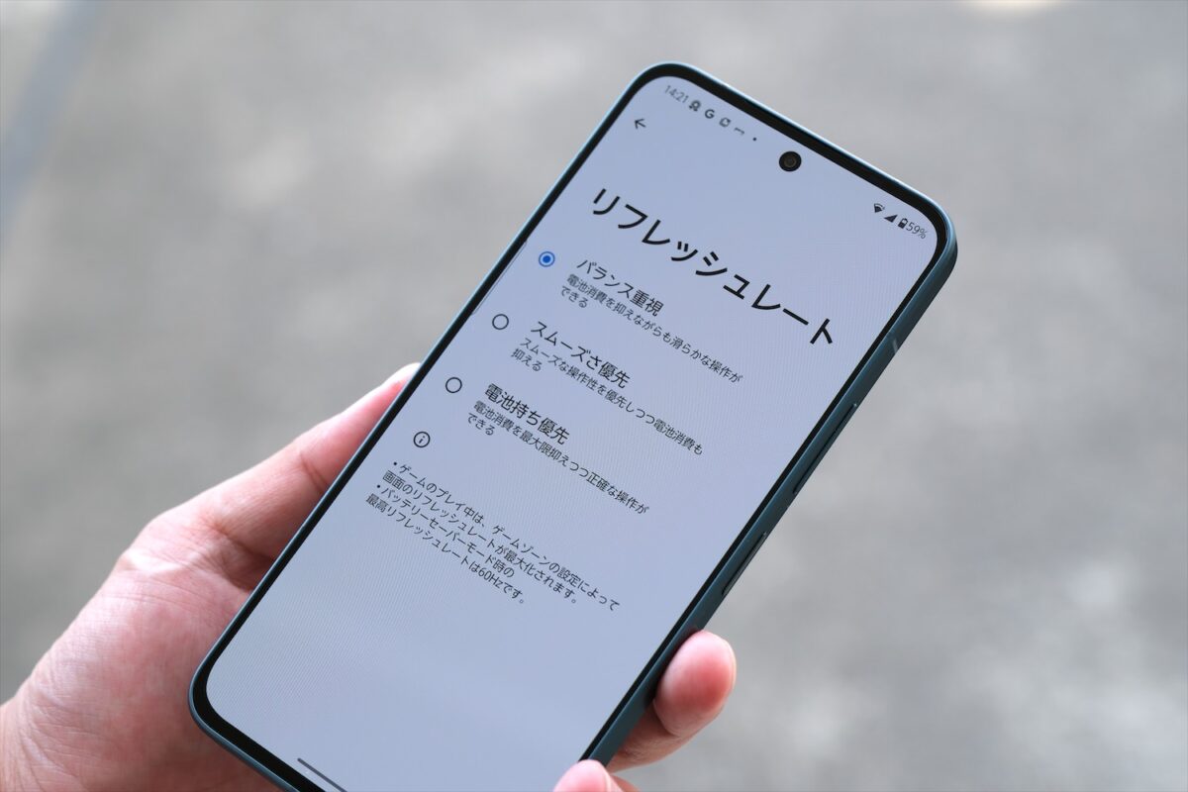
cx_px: 594
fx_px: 2739
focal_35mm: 83
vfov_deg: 16.5
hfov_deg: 24.5
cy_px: 396
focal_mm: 55
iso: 160
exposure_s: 1/125
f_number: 5
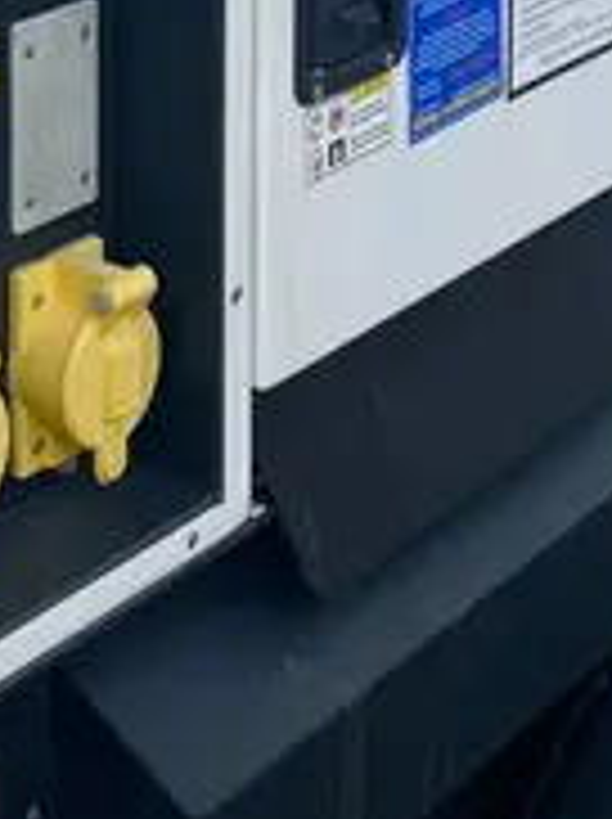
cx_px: 40
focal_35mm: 105
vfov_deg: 17.2
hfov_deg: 13.9
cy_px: -344
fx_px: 2481
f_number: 1.8
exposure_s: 1/858
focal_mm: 4.25
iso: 32
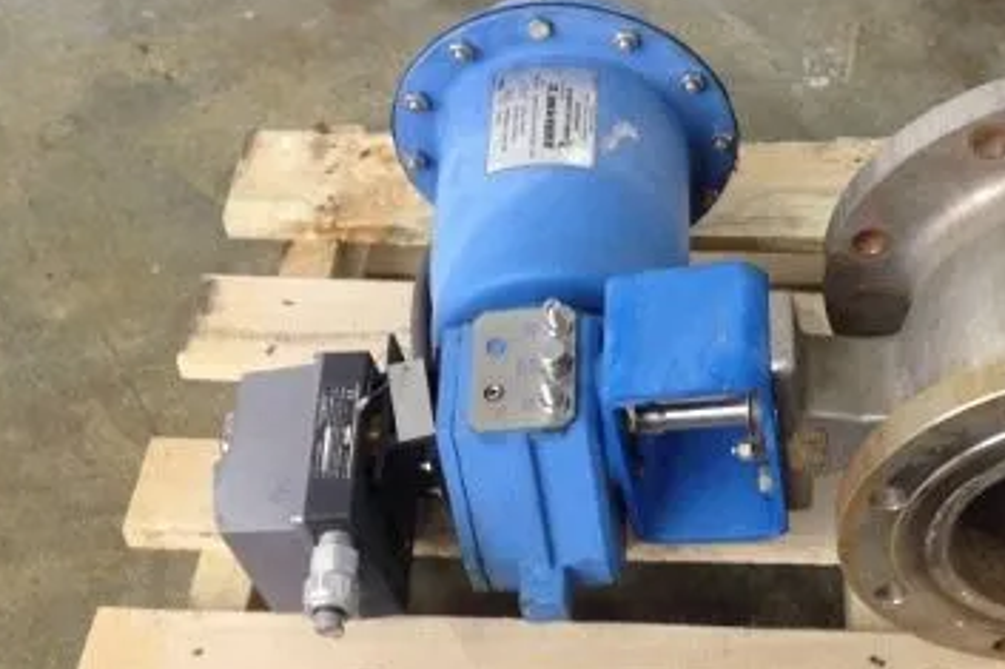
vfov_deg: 20.4
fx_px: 1842
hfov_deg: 30.1
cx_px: 735
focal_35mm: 66
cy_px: 524
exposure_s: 1/20
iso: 200
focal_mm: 4.28
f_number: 2.4
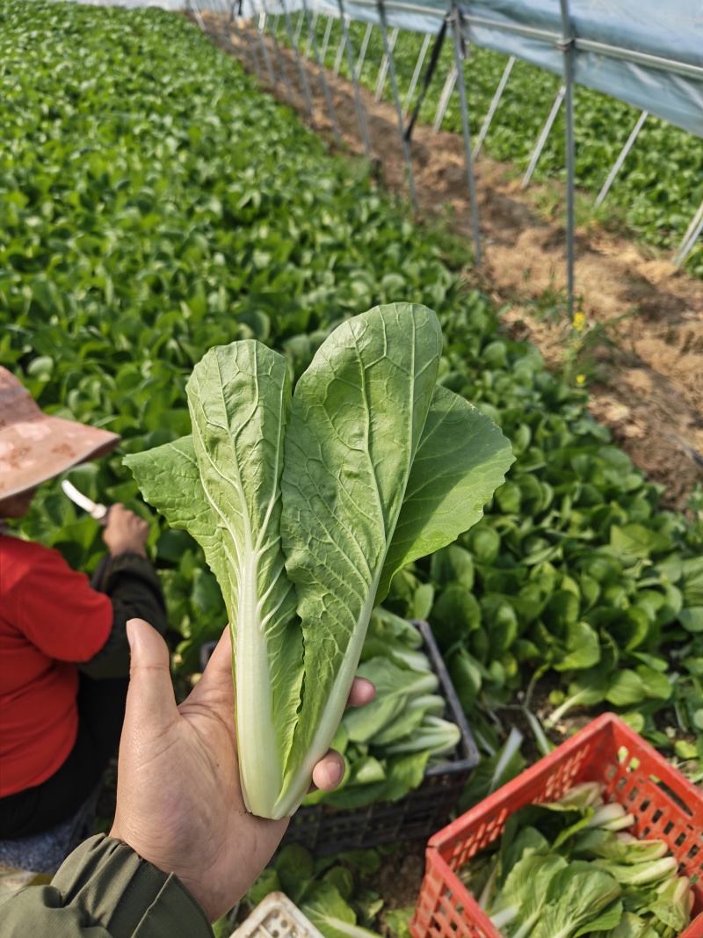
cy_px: 469
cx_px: 352
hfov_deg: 56.8
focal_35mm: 24
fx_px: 650
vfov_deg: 71.6
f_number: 1.9
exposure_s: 1/540
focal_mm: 6.12
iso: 50
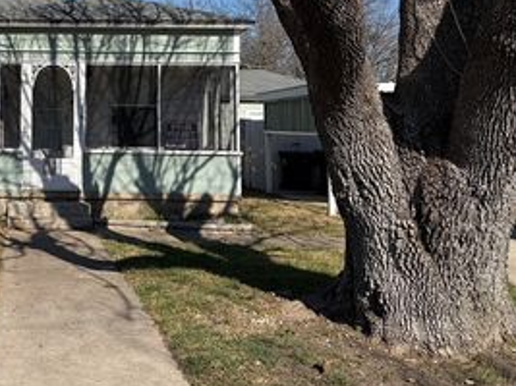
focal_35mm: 45
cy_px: 92
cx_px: 35
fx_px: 670
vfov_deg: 31.5
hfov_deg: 38.6
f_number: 1.78
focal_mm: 6.76
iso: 80
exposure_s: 1/6711
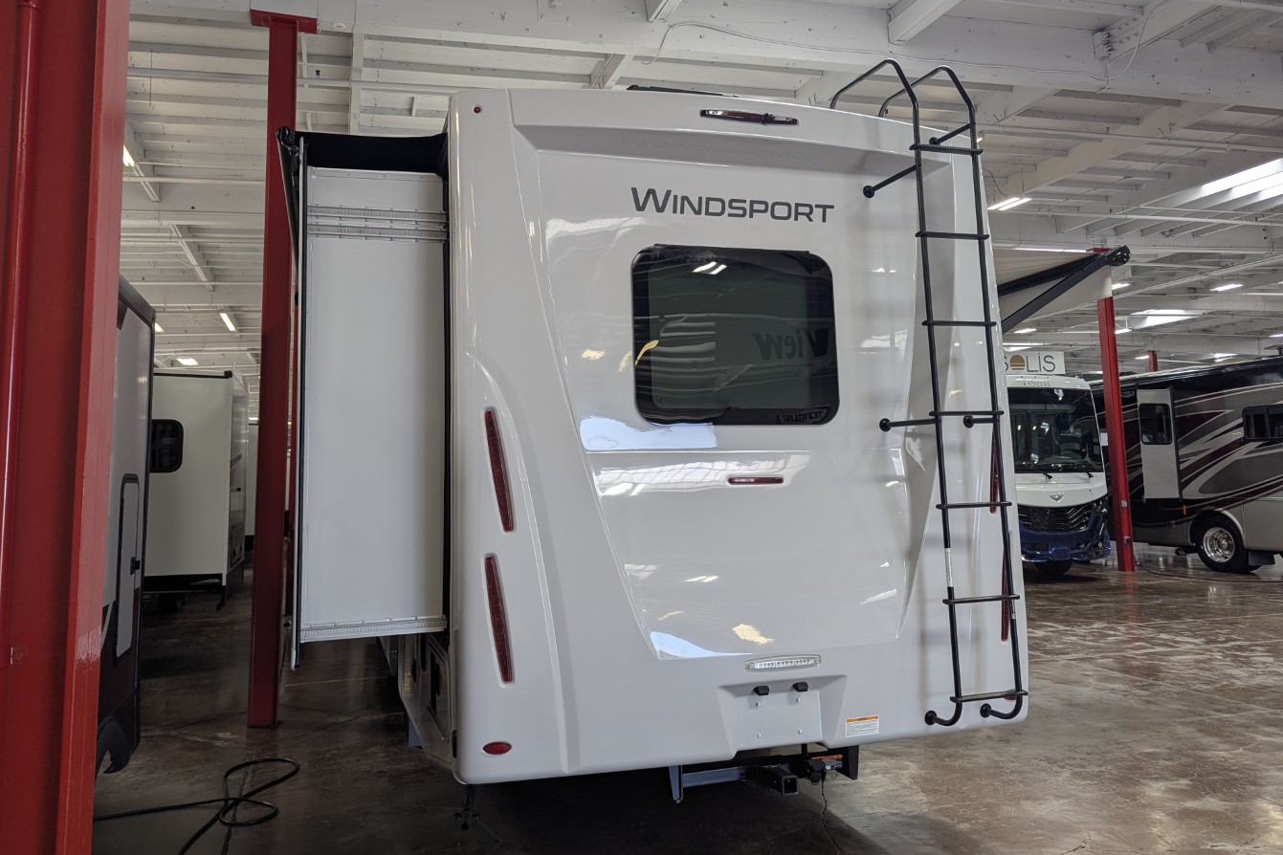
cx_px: 621
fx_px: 927
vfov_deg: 49.5
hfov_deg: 69.4
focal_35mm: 26
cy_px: 384
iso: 61
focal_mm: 6.81
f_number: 1.85
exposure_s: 1/136
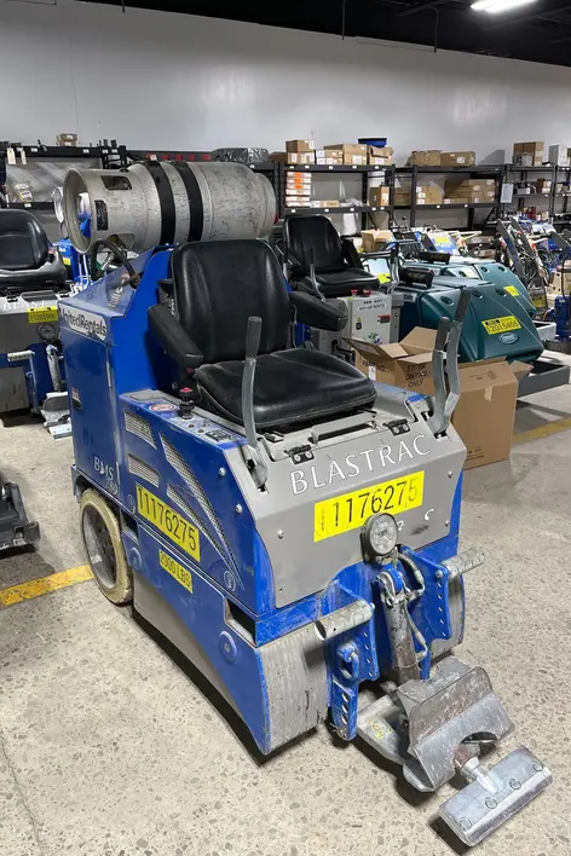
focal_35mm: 28
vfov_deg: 65.5
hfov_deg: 46.4
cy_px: 419
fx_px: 666
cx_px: 275
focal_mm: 5.1
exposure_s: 1/86
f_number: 1.6
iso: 125
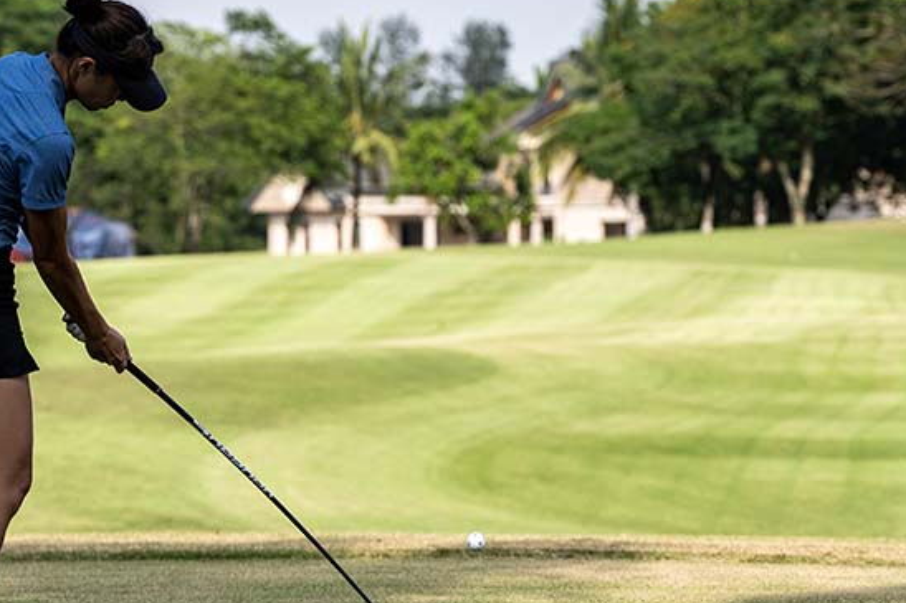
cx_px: 410
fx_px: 3396
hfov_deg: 15.2
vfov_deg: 10.2
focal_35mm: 135
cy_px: 269
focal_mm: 77
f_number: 3.2
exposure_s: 1/2500
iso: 200
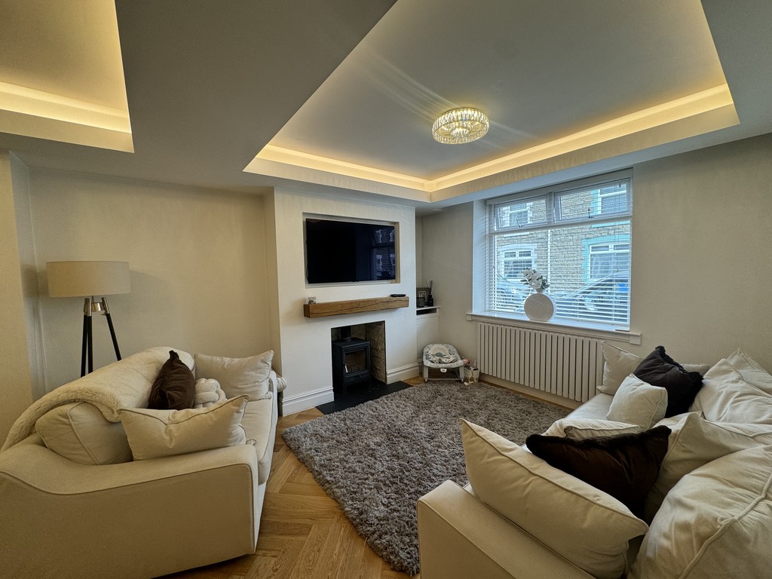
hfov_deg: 102.1
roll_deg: +1.6
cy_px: 290
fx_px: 312
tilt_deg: -2.9
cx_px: 386
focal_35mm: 14
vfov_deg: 85.7
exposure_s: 1/100
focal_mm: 2.22
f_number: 2.2
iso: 64
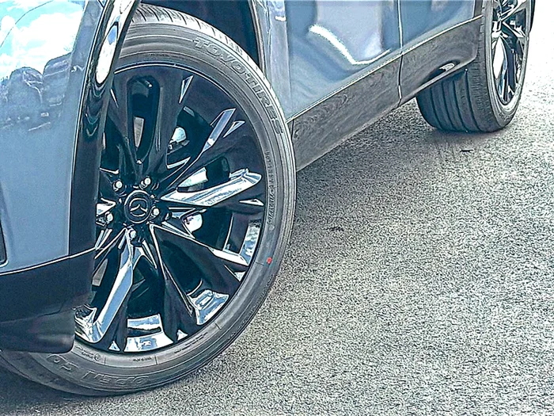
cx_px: 277
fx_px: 1600
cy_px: 208
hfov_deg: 19.6
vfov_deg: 14.8
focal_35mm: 100
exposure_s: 1/677
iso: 80
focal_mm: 6.86
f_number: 1.78
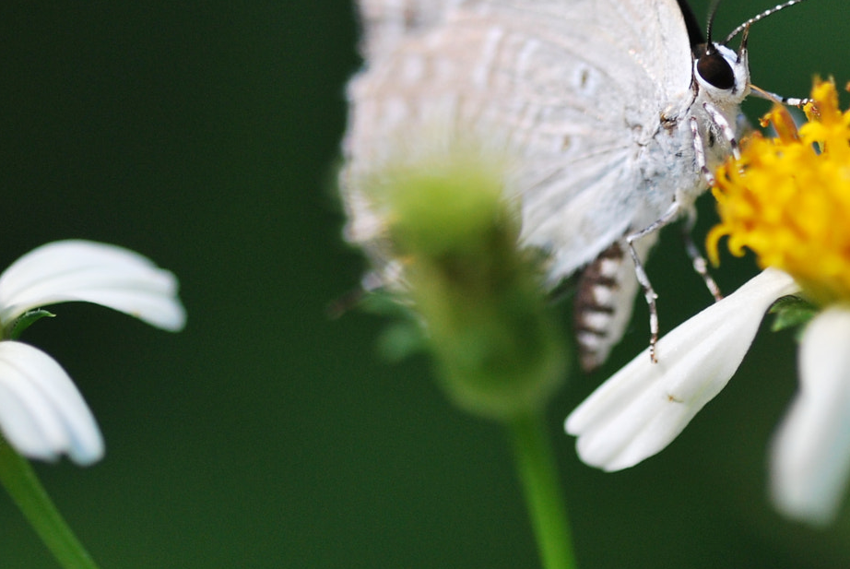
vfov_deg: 2.8
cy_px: 187
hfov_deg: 4.1
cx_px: 691
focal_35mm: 500
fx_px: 11818
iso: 250
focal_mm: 150
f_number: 4
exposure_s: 1/500
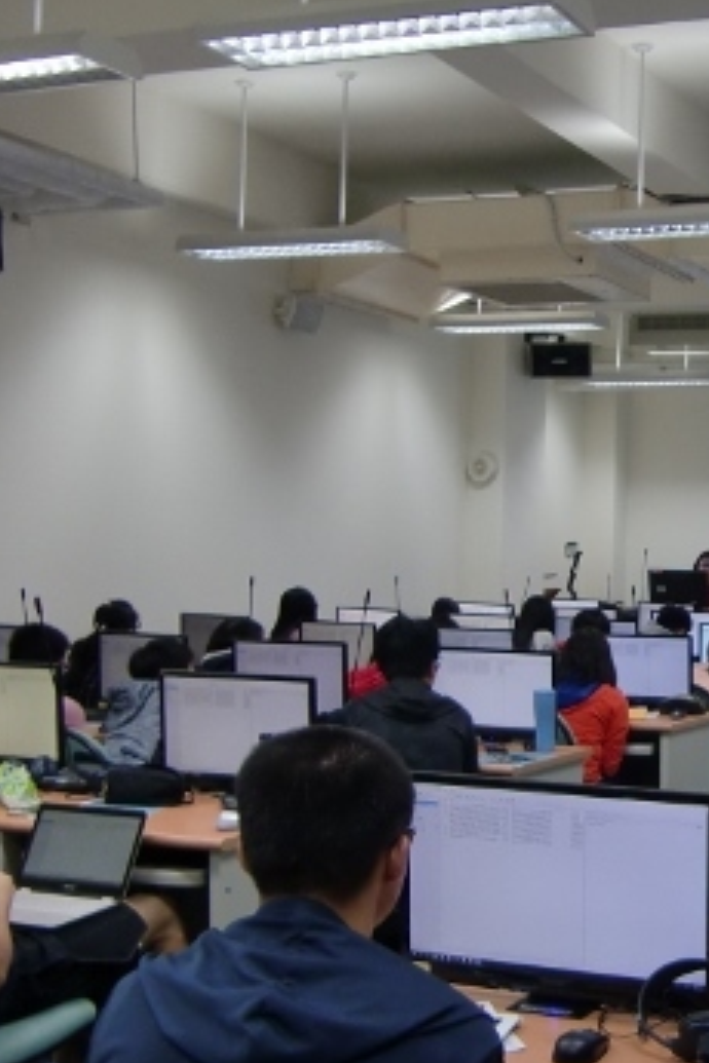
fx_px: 1595
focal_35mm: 54
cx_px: 755
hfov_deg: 23.7
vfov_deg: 36.7
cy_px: 659
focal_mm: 4.9
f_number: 2.6
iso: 125
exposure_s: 1/60
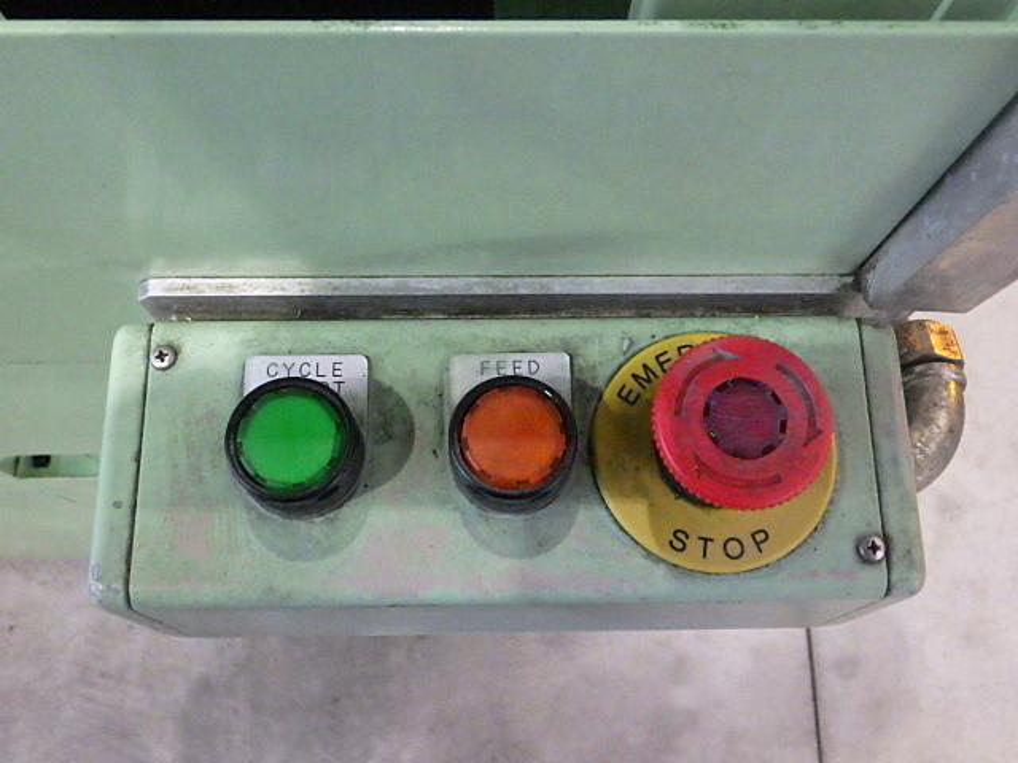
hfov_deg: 54.0
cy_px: 382
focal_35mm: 34
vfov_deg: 41.8
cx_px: 509
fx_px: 1000
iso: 1250
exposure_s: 1/50
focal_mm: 6.1
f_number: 3.8
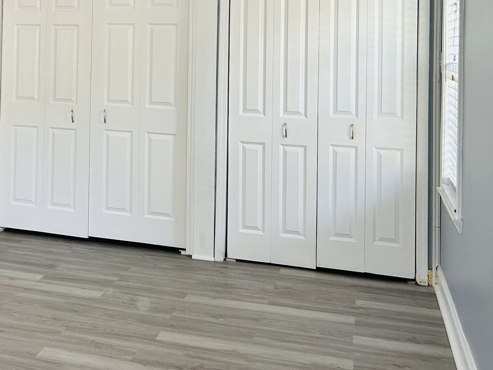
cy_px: 46
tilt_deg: +0.8
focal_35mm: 53
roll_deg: -1.3
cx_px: 46
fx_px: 755
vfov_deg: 26.7
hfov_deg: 34.1
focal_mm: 5.7
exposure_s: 1/120
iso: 100
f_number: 1.5
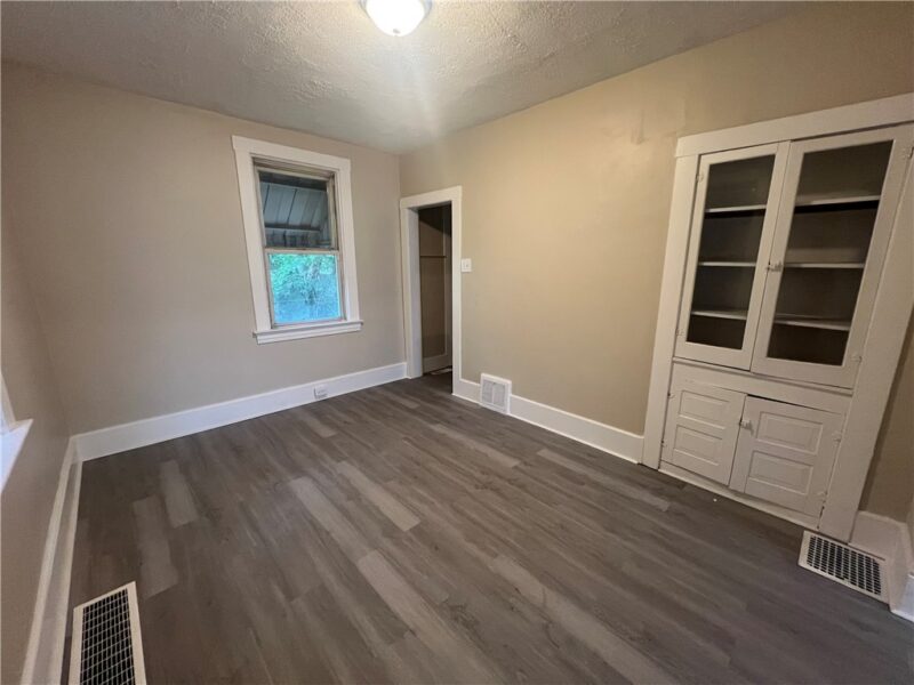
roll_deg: -0.2
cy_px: 342
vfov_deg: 89.9
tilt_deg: -12.9
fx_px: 343
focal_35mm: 13
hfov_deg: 106.2
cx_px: 457
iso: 400
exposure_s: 1/60
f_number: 1.8
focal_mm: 1.57
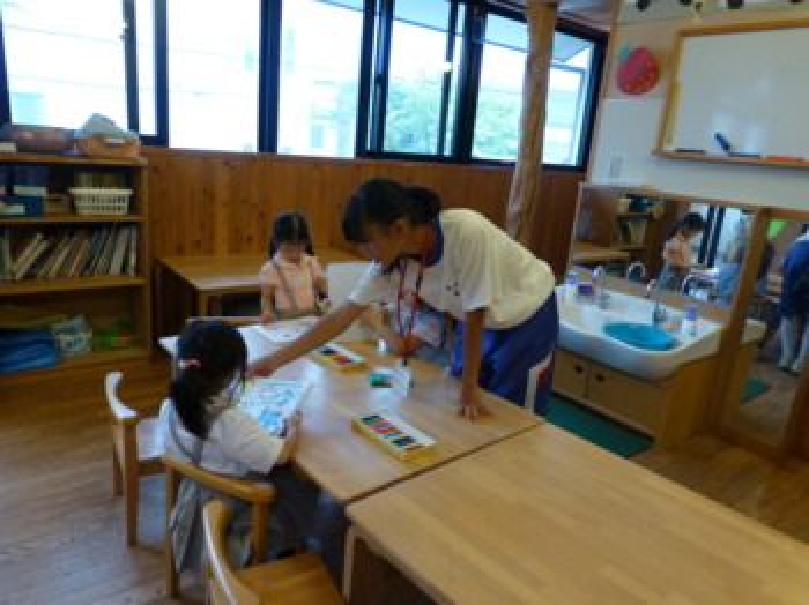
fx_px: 561
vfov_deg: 56.8
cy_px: 302
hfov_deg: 71.6
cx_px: 404
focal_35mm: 24
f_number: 3.3
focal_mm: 4.3
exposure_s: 1/50
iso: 400
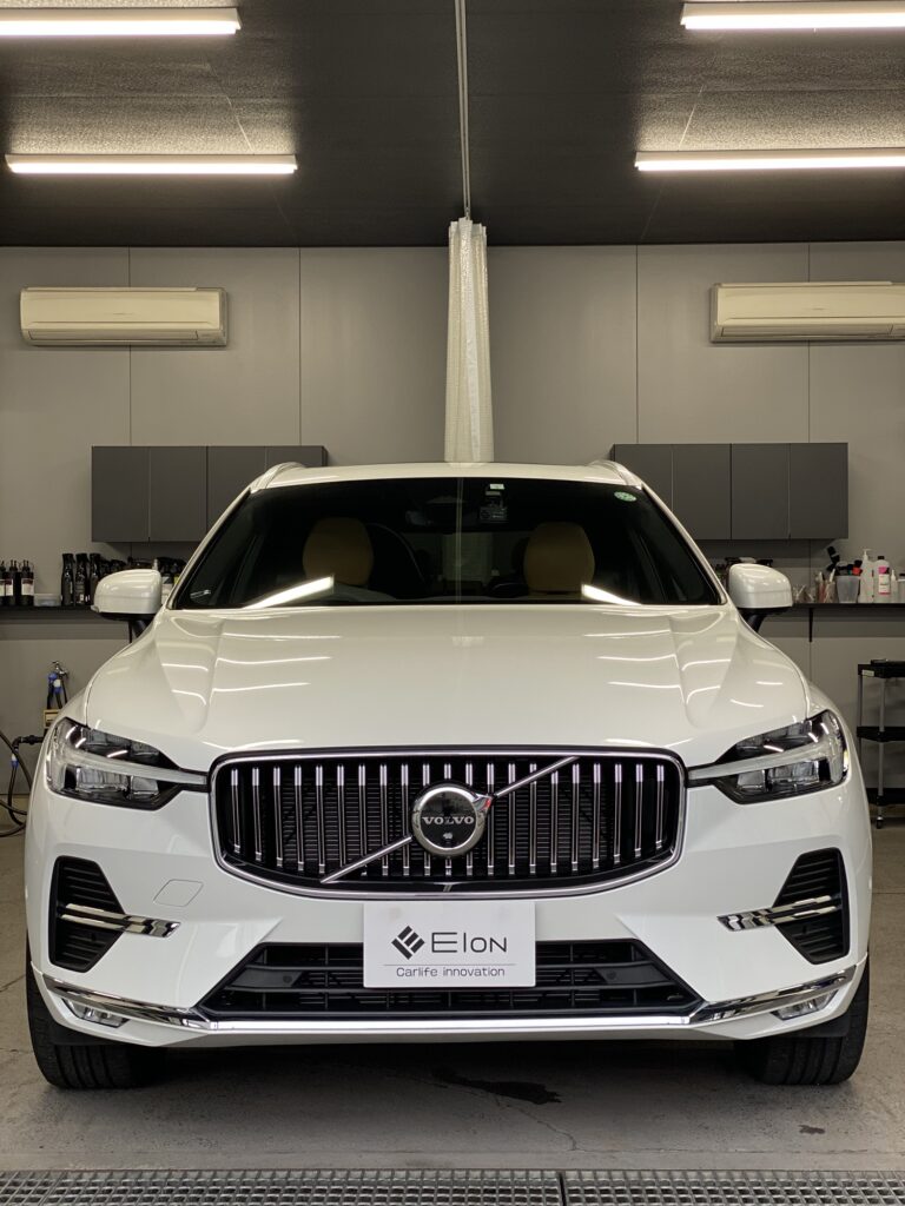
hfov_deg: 28.0
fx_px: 1813
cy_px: 603
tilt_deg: +1.2
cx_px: 452
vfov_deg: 36.8
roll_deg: -0.4
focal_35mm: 52
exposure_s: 1/120
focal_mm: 6
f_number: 2
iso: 64
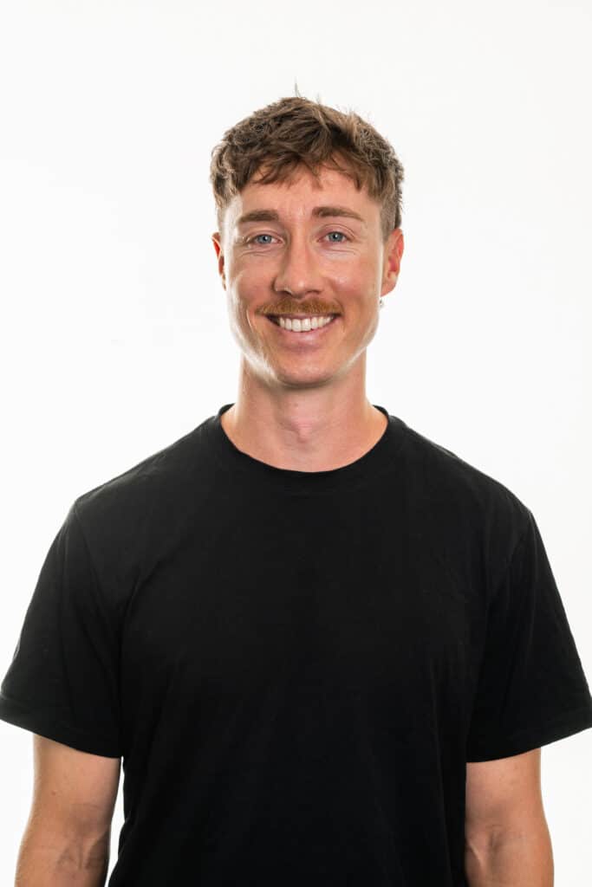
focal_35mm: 70
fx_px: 1726
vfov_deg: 28.8
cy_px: 444
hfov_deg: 19.5
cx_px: 296
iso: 100
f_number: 5.6
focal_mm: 70
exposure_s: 1/160
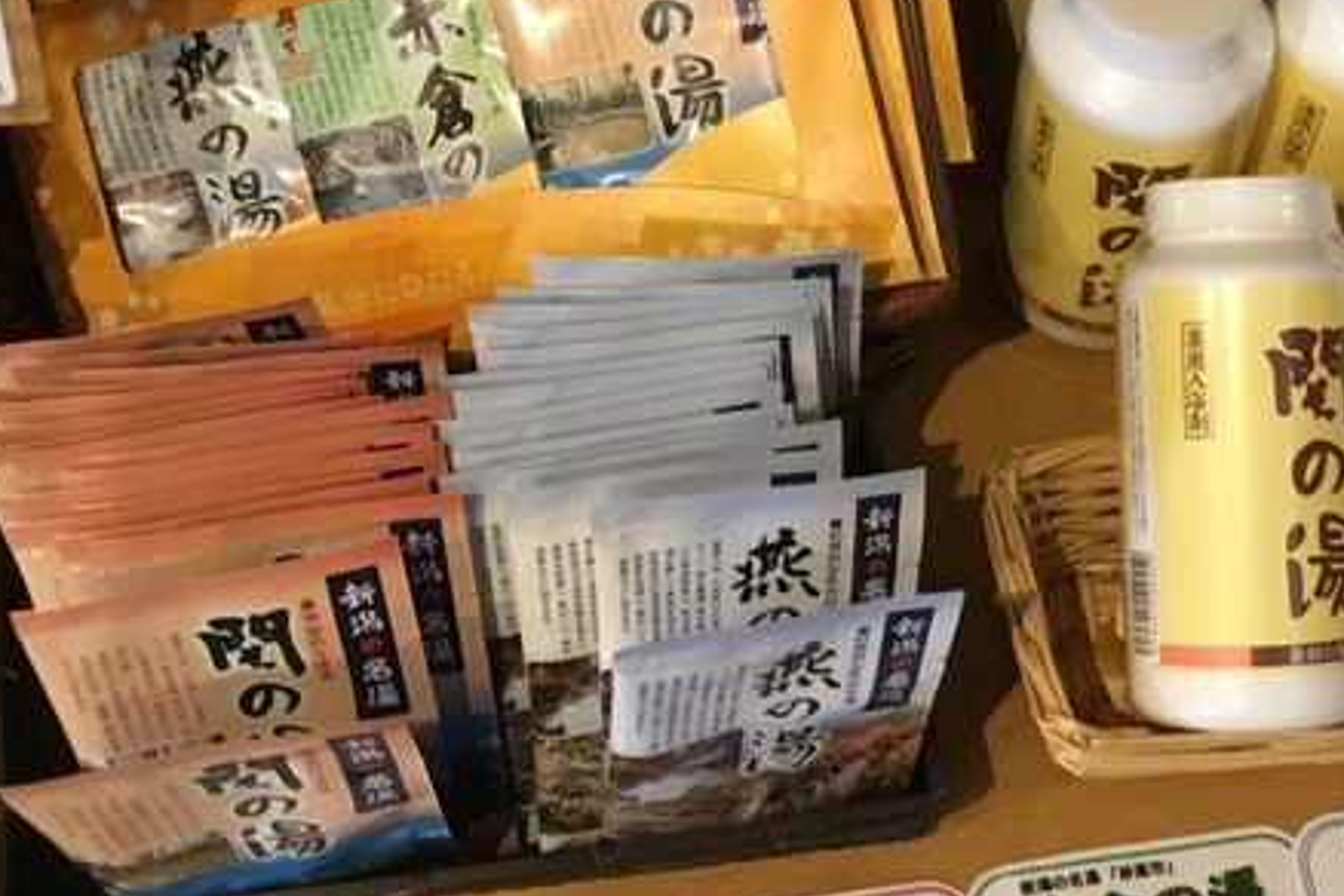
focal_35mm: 60
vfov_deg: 22.6
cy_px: 450
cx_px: 1085
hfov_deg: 32.4
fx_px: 2240
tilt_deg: -62.8
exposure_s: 1/24
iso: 200
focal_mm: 3.3
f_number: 2.4
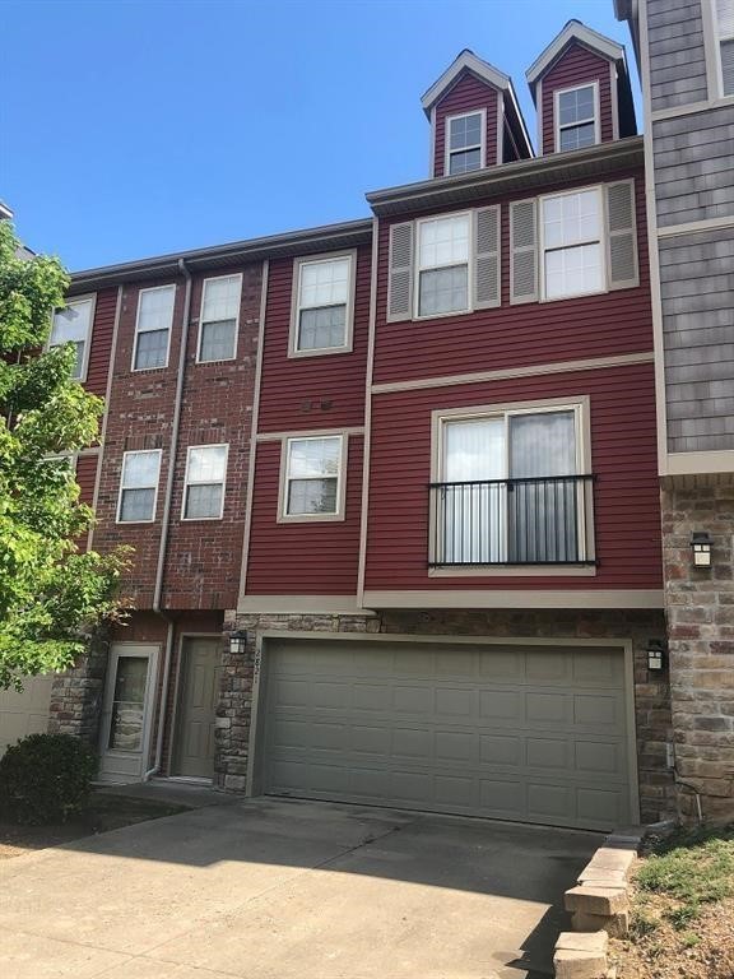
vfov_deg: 63.4
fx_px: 792
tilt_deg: +14.3
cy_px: 490
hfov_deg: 49.7
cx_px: 367
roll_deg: -3.1
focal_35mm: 28
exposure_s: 1/747
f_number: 1.8
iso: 20
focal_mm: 4
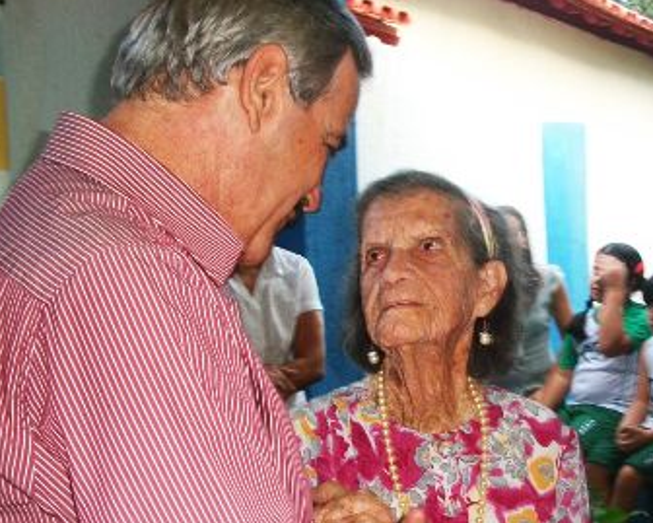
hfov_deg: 30.1
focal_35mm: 61
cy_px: 373
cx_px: 536
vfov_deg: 24.8
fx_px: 1179
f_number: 3.1
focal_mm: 6.3
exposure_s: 1/30
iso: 80
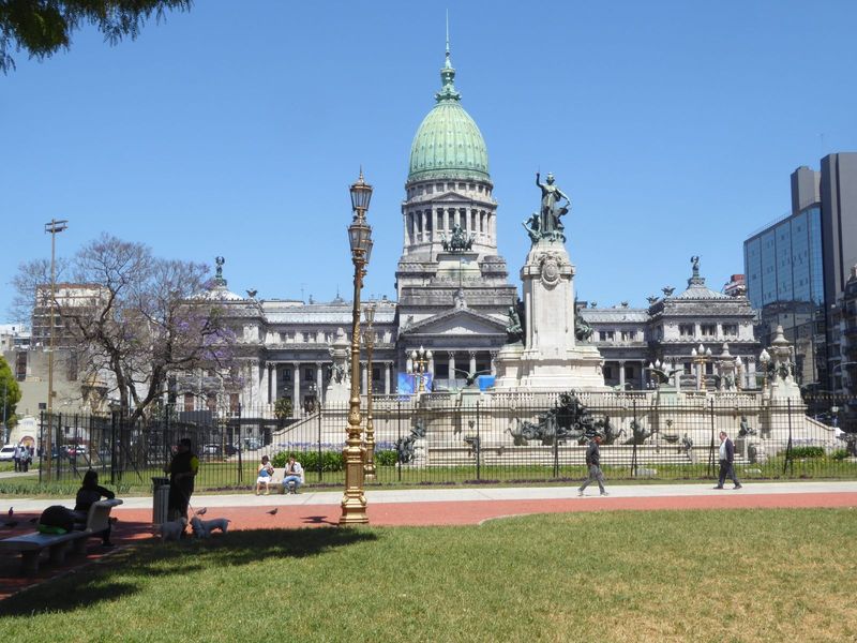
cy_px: 322
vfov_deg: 29.1
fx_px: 1238
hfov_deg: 38.2
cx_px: 428
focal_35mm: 50
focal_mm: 9
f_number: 7.1
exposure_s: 1/160
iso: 80
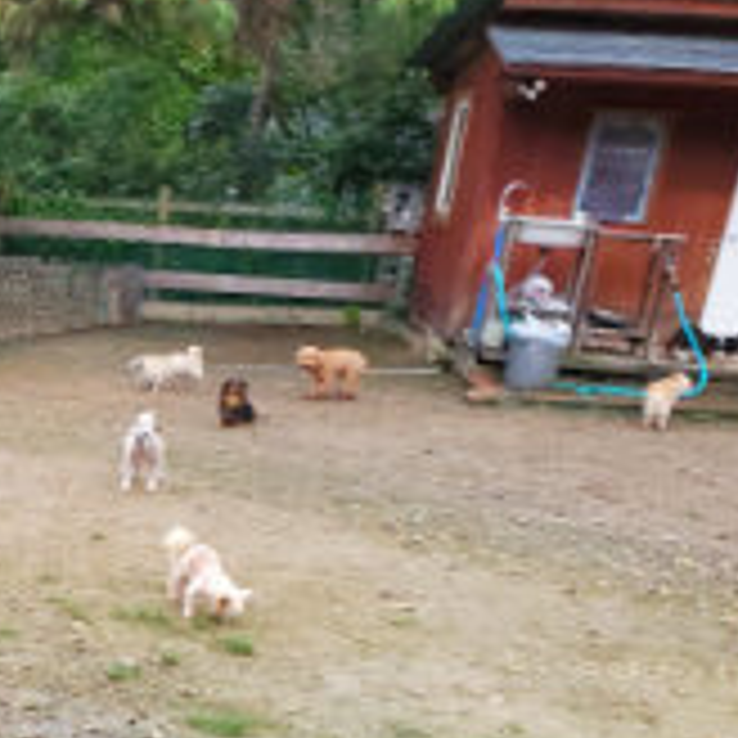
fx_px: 1351
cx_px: -144
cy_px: 572
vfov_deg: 30.0
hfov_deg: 27.1
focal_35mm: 56
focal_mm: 4.3
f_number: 2.4
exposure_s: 1/120
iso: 200
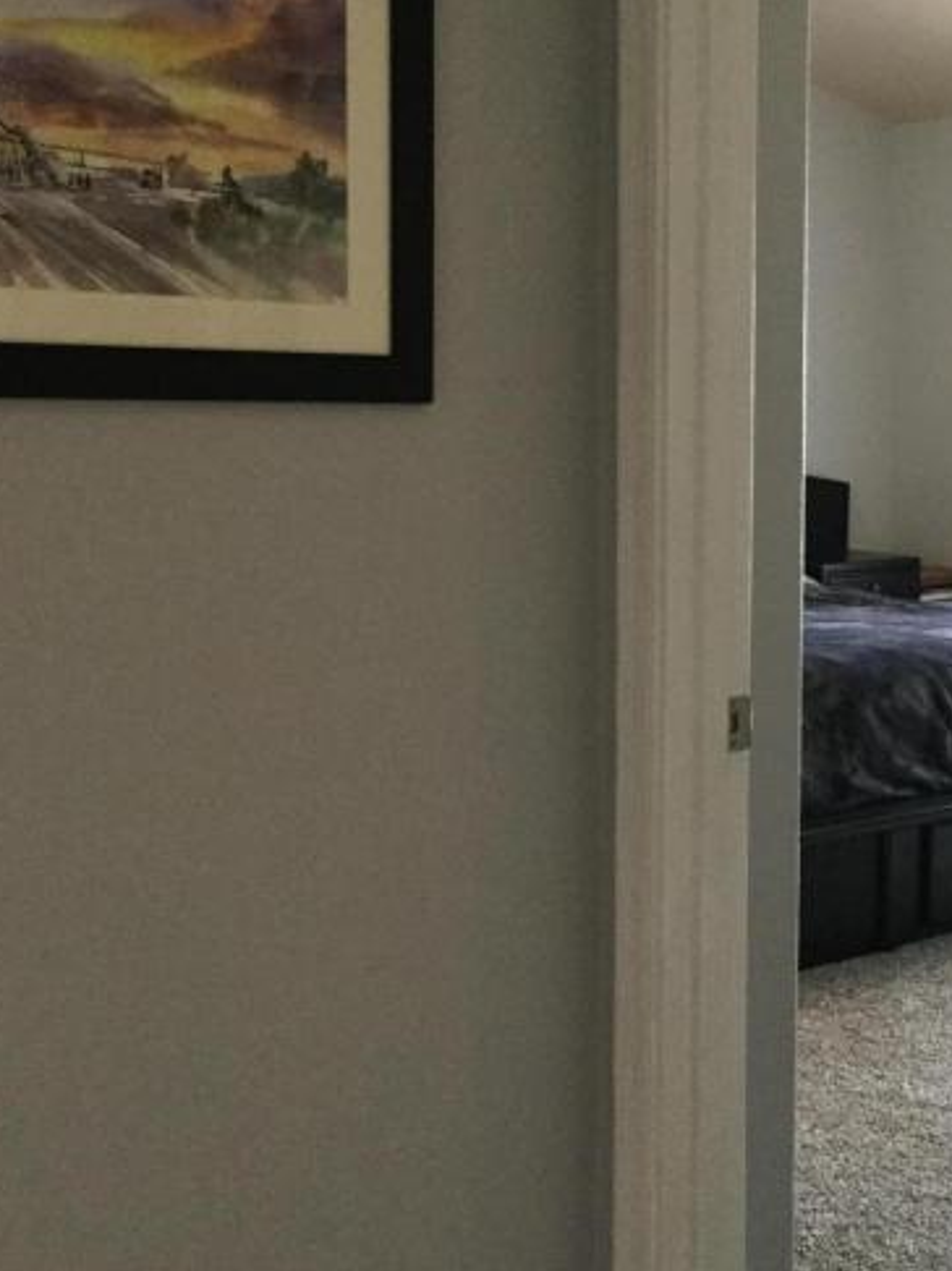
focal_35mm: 49
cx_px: 651
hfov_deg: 29.4
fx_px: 1798
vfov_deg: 38.8
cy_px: 520
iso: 200
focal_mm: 3.3
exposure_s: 1/30
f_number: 2.4
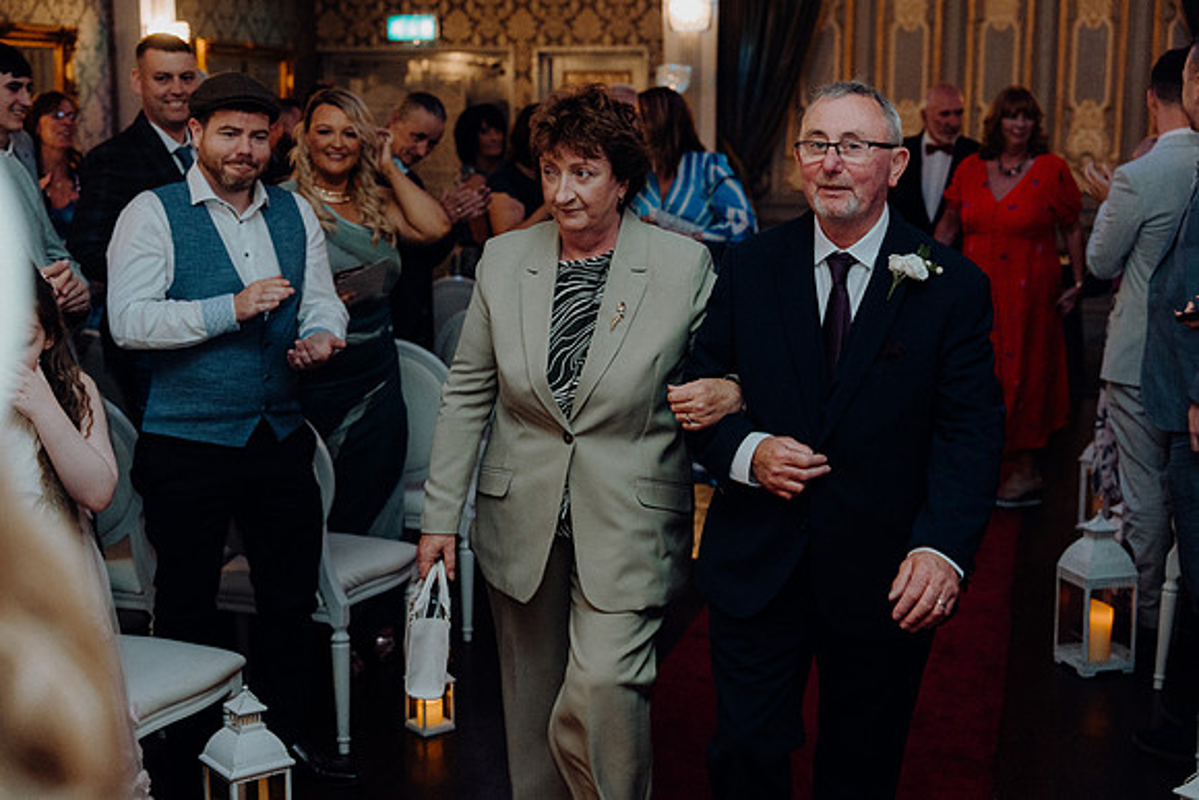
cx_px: 600
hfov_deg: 38.2
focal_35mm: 52
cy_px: 400
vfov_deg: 26.0
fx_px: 1732
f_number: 3.5
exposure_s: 1/160
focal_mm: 52
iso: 2500
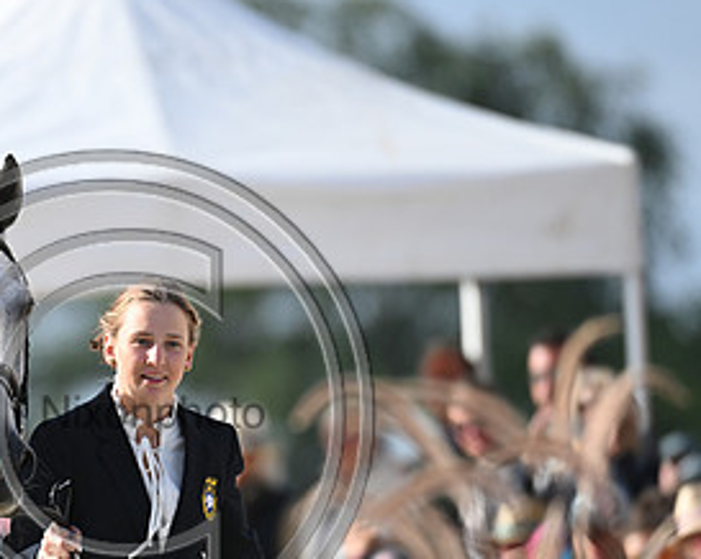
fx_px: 16565
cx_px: 80
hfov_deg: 2.4
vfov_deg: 1.9
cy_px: 378
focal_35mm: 799
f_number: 5
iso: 400
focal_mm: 400
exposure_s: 1/1600
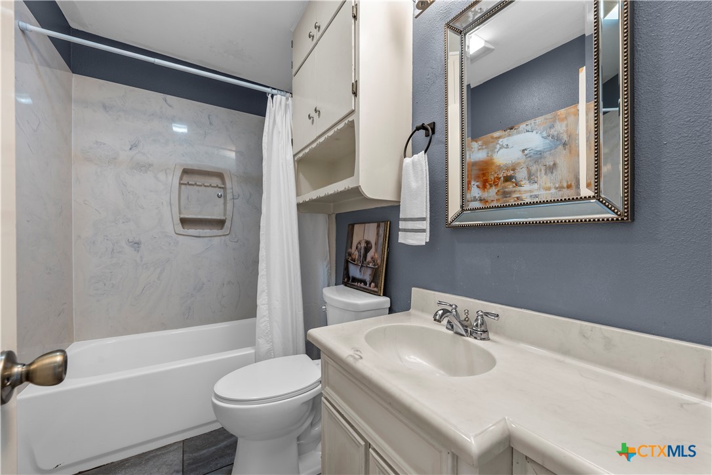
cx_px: 356
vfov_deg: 81.2
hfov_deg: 104.3
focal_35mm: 14
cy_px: 238
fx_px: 277
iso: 250
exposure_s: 1.6
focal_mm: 14
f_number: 9
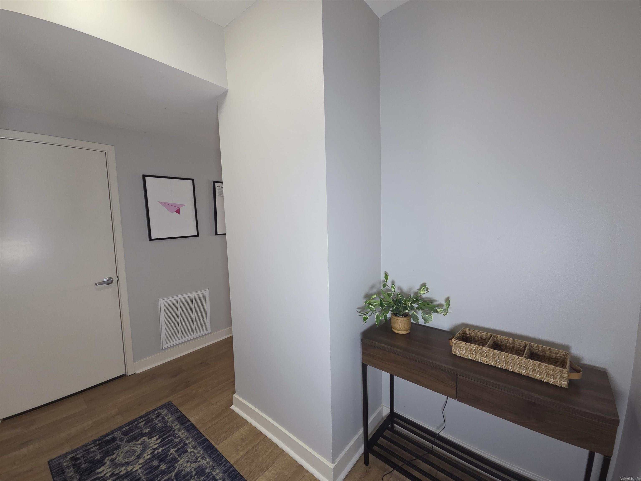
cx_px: 320
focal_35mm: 13
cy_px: 240
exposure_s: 1/60
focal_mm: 2.2
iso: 200
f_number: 2.2
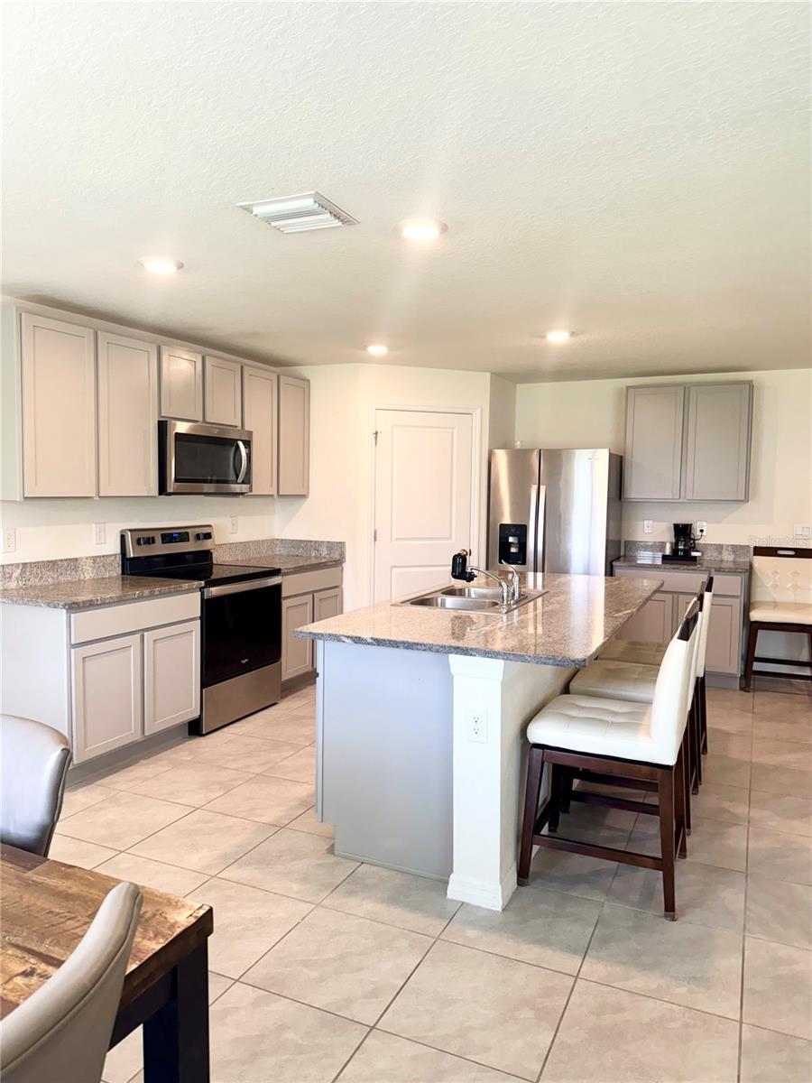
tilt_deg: -3.5
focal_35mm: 24
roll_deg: +0.2
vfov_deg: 71.6
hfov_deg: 56.8
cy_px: 542
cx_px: 406
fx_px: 751
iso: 125
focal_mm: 6.76
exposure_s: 1/120
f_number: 1.78
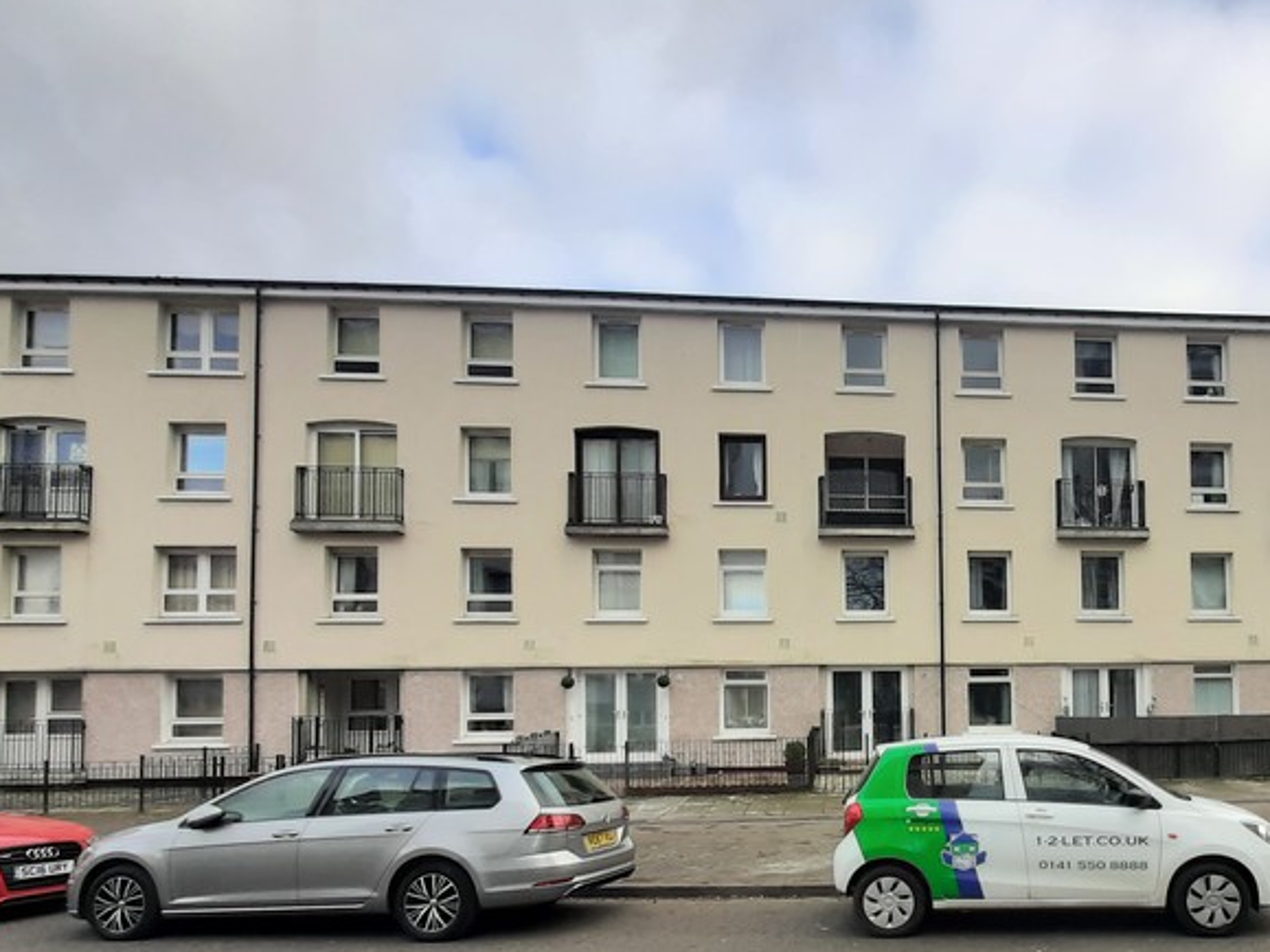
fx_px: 844
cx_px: 959
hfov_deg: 68.9
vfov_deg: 56.5
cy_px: 693
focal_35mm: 23
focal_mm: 1.42
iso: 40
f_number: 2.2
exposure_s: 1/541
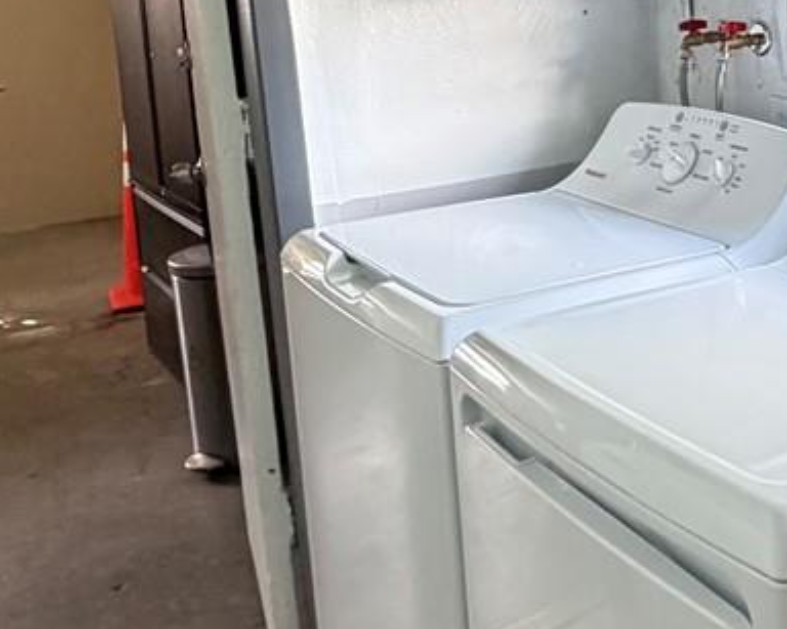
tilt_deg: -10.5
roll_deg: +2.6
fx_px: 1327
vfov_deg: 26.3
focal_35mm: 57
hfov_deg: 31.1
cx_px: 748
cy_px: 158
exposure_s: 1/60
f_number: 2.2
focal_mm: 2.22
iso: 500
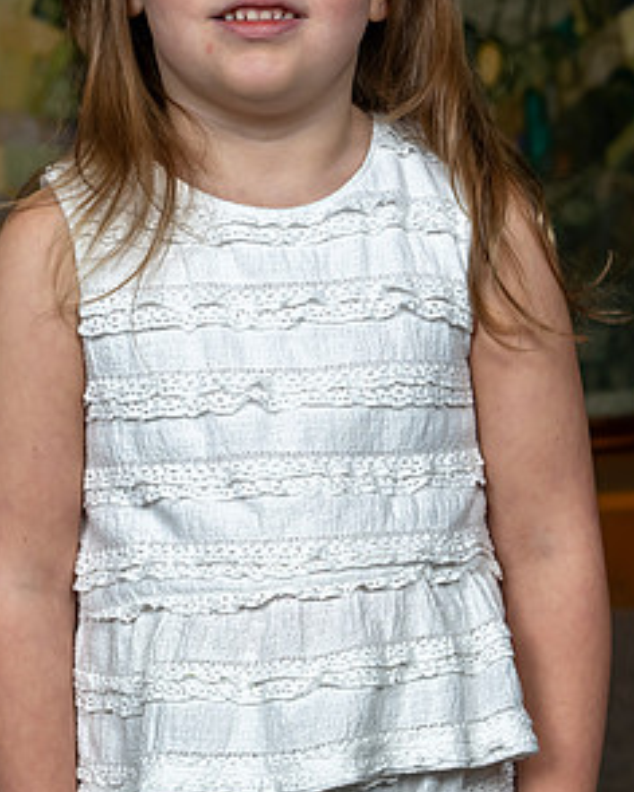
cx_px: 261
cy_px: 148
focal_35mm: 155
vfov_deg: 12.4
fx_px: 3636
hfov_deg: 10.0
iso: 500
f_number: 7.1
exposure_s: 1/200
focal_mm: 63
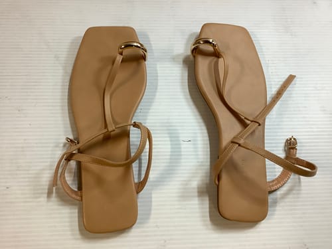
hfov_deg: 58.4
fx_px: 297
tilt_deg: -69.4
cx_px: 166
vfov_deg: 45.4
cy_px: 124
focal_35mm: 31
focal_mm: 3.3
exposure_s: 1/50
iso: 100
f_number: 2.4
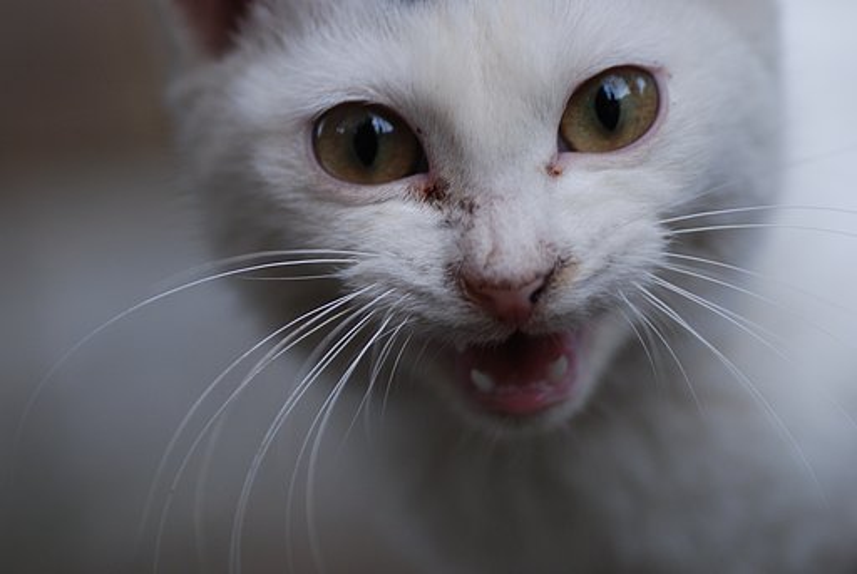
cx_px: 428
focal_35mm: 135
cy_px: 287
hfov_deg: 15.2
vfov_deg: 10.2
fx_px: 3218
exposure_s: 1/125
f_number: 3.5
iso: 400
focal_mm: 90
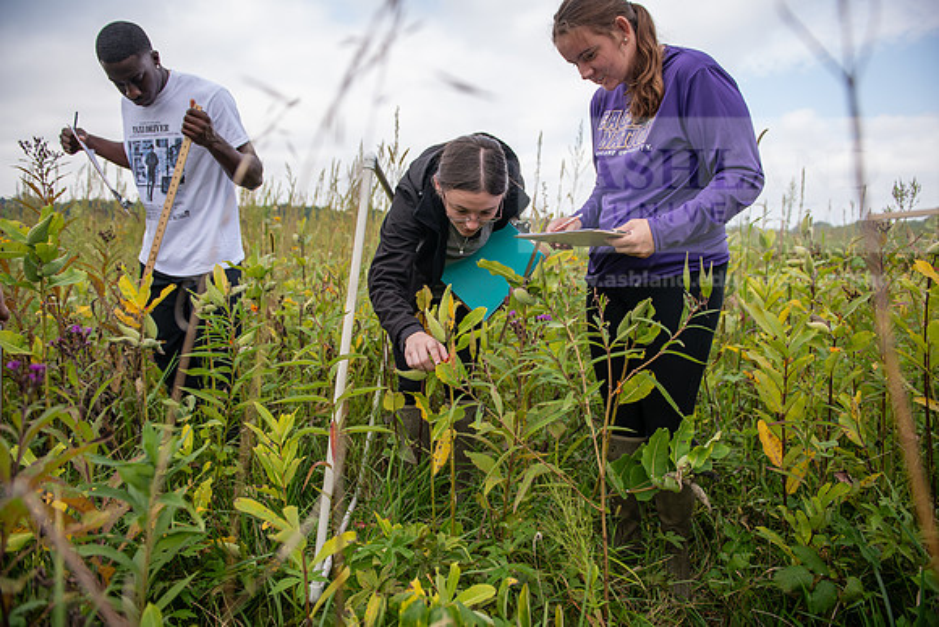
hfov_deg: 73.7
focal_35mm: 24
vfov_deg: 53.2
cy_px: 314
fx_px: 626
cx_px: 470
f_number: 3.5
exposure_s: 1/400
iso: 125
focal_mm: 24
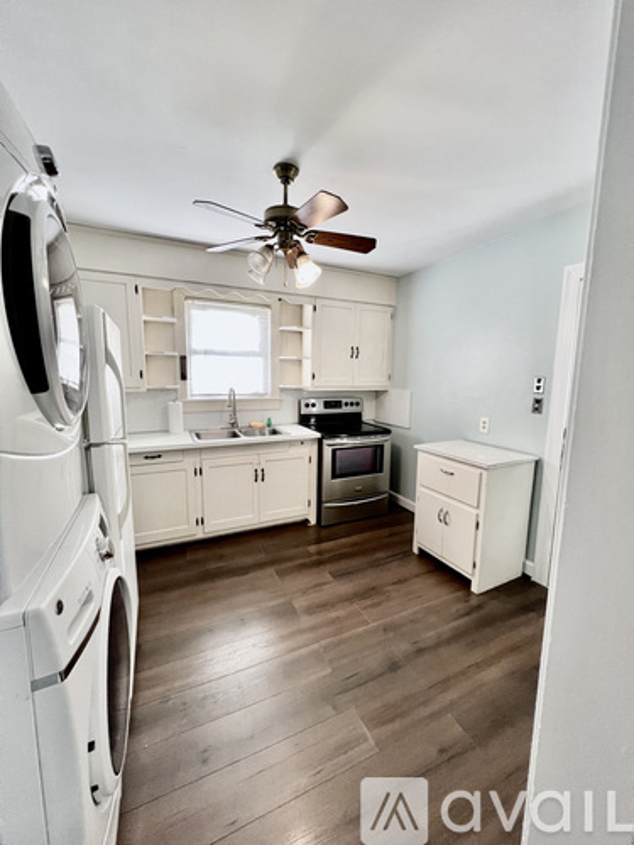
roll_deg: -0.7
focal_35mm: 13
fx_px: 317
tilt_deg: -7.8
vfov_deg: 106.2
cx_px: 317
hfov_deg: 89.9
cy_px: 422
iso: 200
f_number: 1.8
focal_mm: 1.57
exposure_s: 1/120
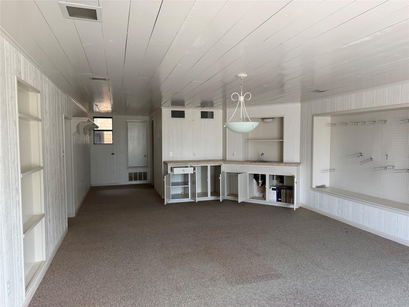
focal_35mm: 24
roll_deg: +0.2
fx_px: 284
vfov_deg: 56.8
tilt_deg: -2.8
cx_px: 204
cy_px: 154
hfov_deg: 71.6
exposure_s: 1/121
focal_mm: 6.76
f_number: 1.78
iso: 80
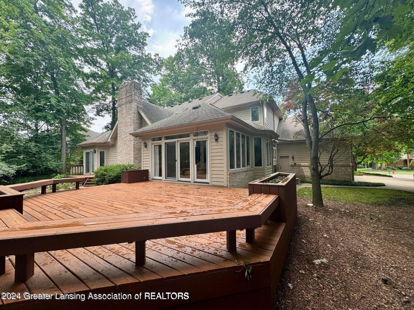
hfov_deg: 102.1
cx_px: 207
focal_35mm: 14
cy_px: 155
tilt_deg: +1.0
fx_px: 167
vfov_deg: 85.7
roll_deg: +0.3
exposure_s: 1/150
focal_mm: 2.22
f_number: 2.2
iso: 40
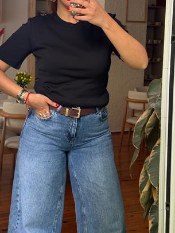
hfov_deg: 23.3
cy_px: 83
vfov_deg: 30.5
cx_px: 76
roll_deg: -1.3
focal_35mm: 63
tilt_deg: -22.1
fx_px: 424
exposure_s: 1/121
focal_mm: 6.76
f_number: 1.78
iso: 64
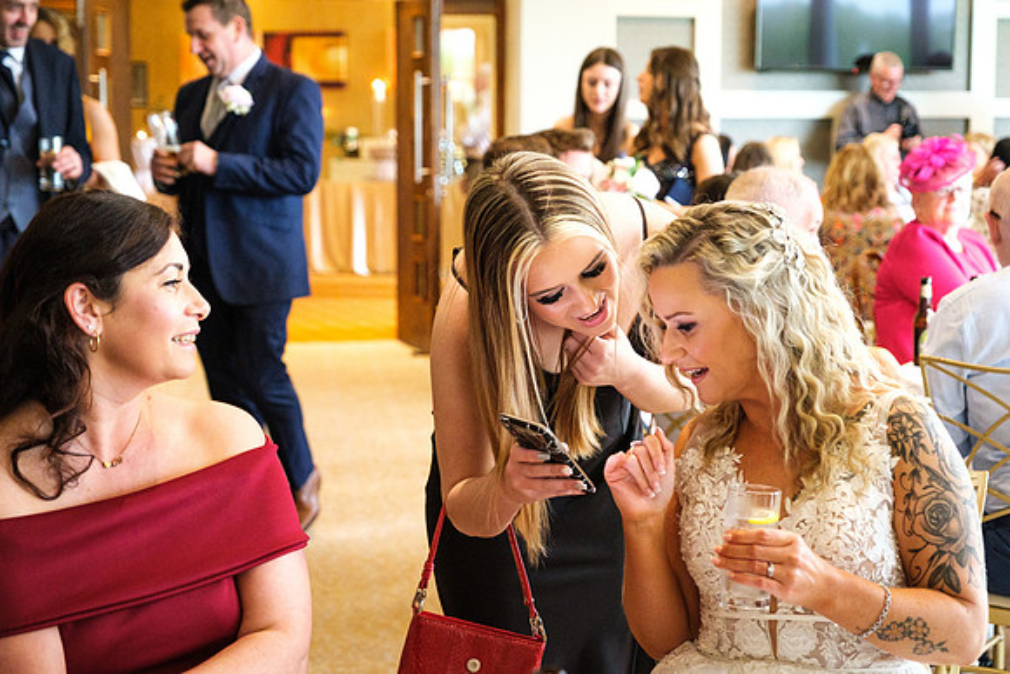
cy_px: 327
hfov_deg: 29.5
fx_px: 1917
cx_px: 540
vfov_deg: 19.9
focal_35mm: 68
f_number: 2.8
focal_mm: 41.4
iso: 2500
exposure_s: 1/160
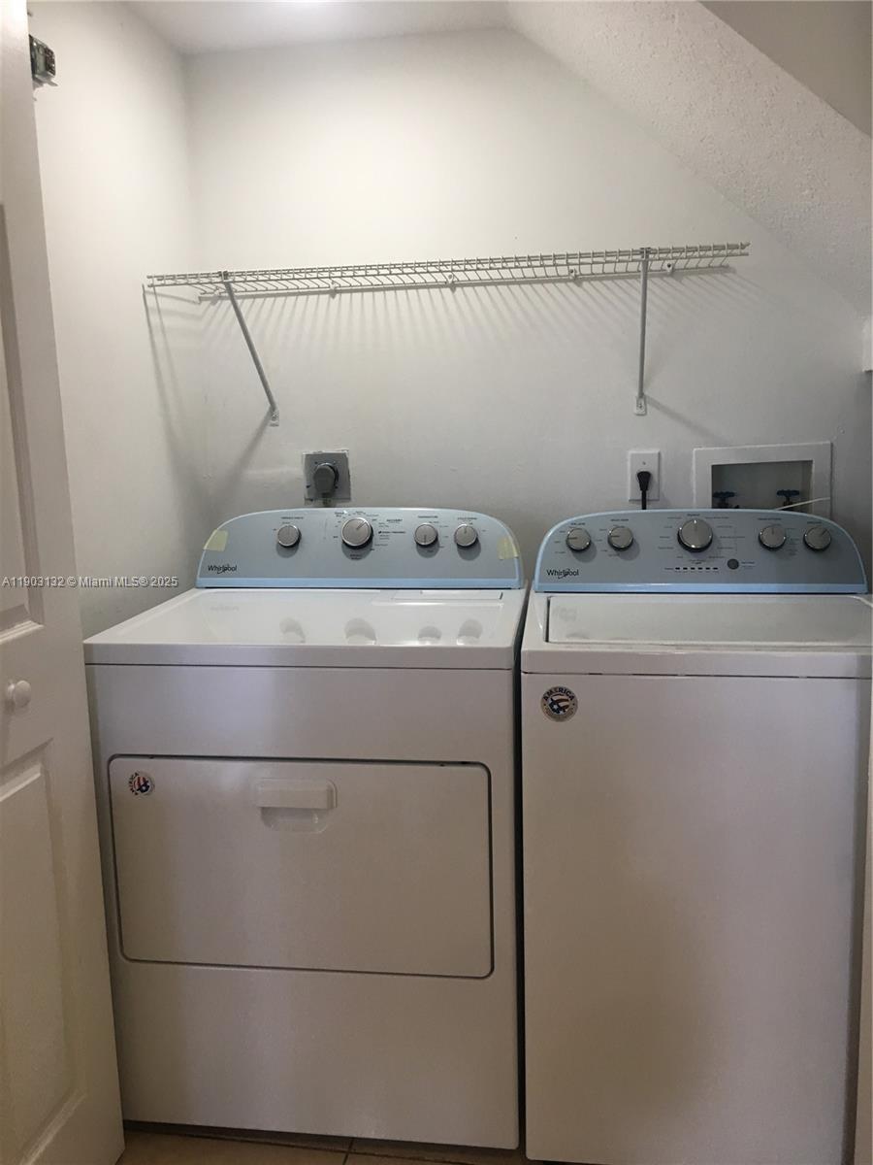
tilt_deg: -9.1
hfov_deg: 48.2
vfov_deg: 61.7
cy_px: 582
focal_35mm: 29
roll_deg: +2.4
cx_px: 436
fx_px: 975
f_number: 2.2
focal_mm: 4.15
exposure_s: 1/30
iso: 32
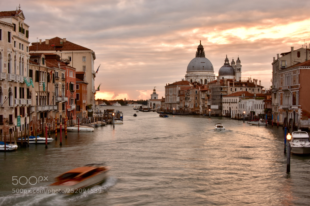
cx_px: 155
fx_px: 491
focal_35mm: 57
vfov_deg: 23.8
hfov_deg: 35.1
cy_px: 103
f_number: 32
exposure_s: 1/3
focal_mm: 38
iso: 100
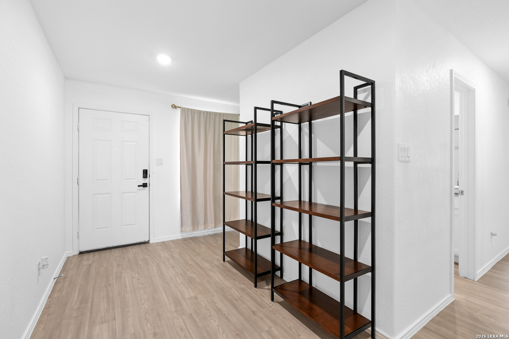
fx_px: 226
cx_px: 254
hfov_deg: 96.7
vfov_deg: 73.7
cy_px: 170
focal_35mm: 16
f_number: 7.1
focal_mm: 16
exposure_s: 1/2.5
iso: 320
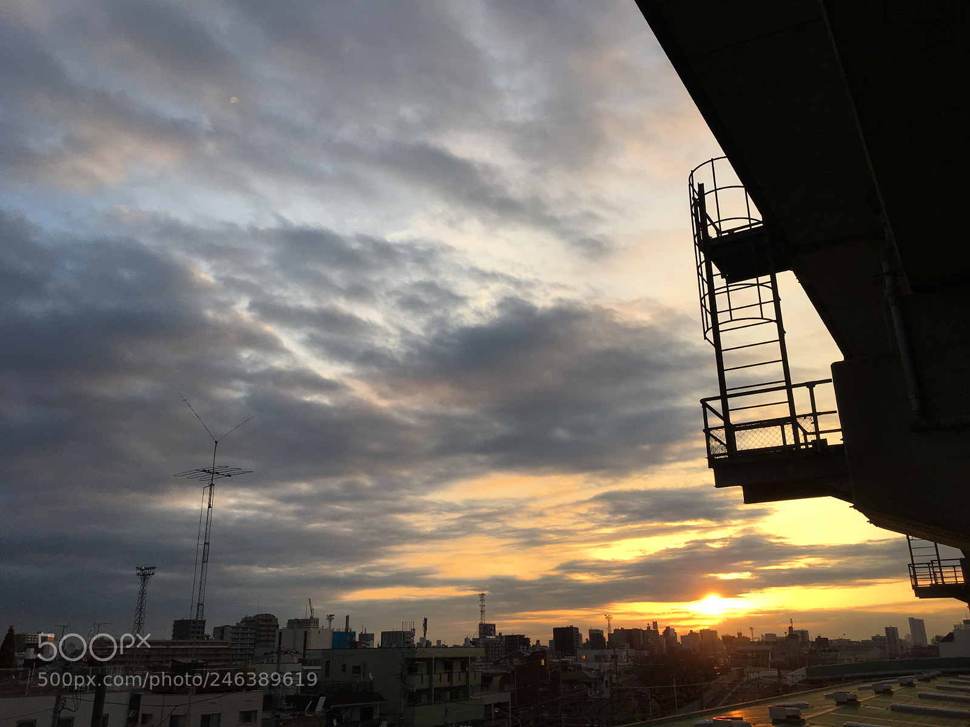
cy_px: 364
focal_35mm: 29
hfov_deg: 61.7
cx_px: 485
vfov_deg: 48.2
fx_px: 813
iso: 25
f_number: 2.2
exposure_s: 1/615
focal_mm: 4.15
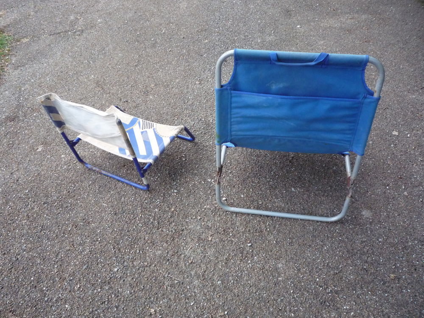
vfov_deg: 46.8
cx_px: 212
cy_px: 159
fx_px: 367
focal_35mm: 30
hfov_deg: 60.0
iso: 400
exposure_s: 1/25
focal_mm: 5.2
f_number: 3.3
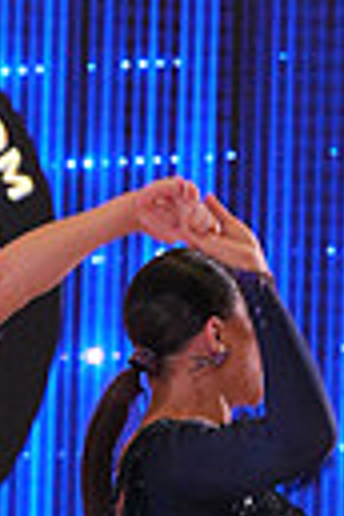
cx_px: 2
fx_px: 8542
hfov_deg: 2.3
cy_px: 764
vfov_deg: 3.4
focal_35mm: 596
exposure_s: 1/400
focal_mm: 133
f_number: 7.1
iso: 5000
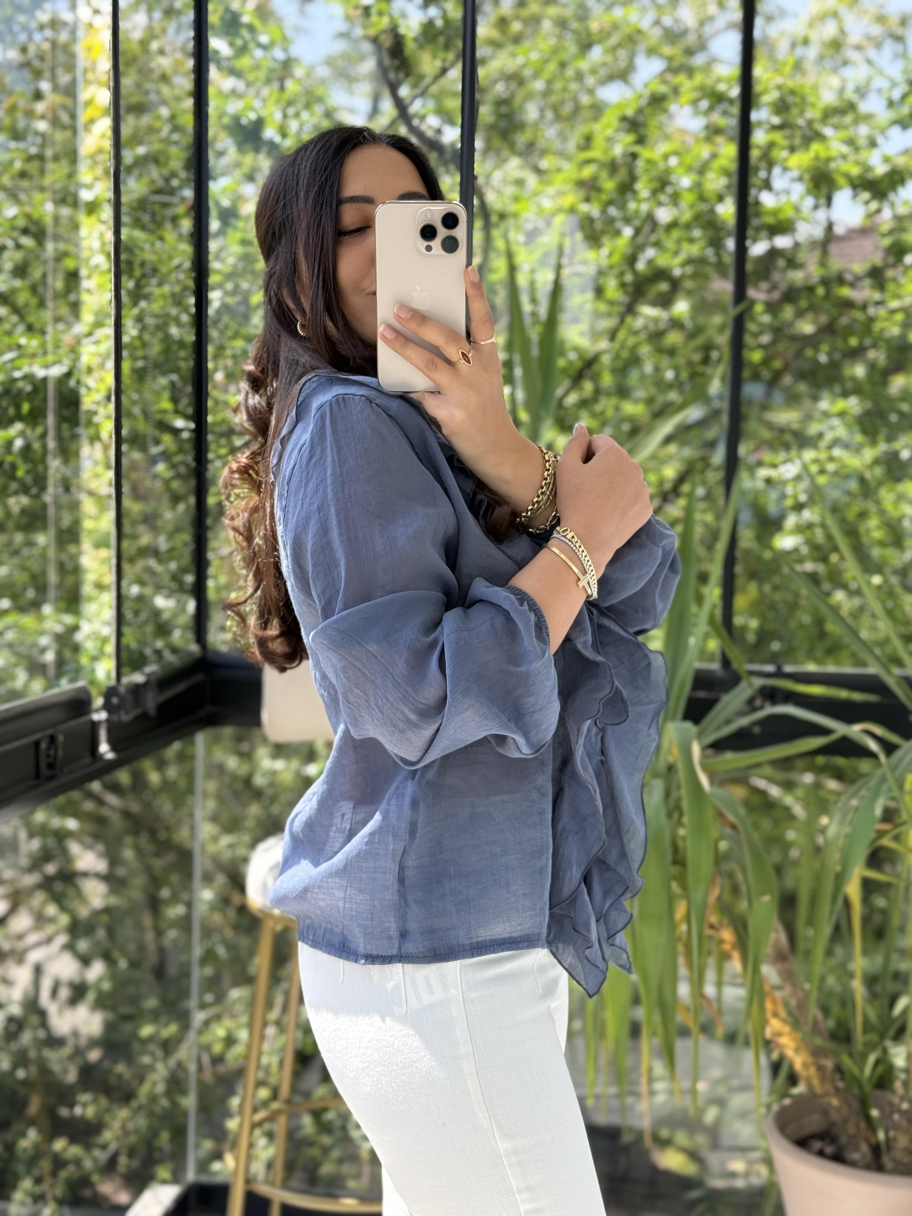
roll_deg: -0.6
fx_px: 1686
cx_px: 456
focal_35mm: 48
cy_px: 608
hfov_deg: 30.3
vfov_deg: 39.7
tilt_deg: -19.3
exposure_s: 1/487
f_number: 1.78
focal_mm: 6.76
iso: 80
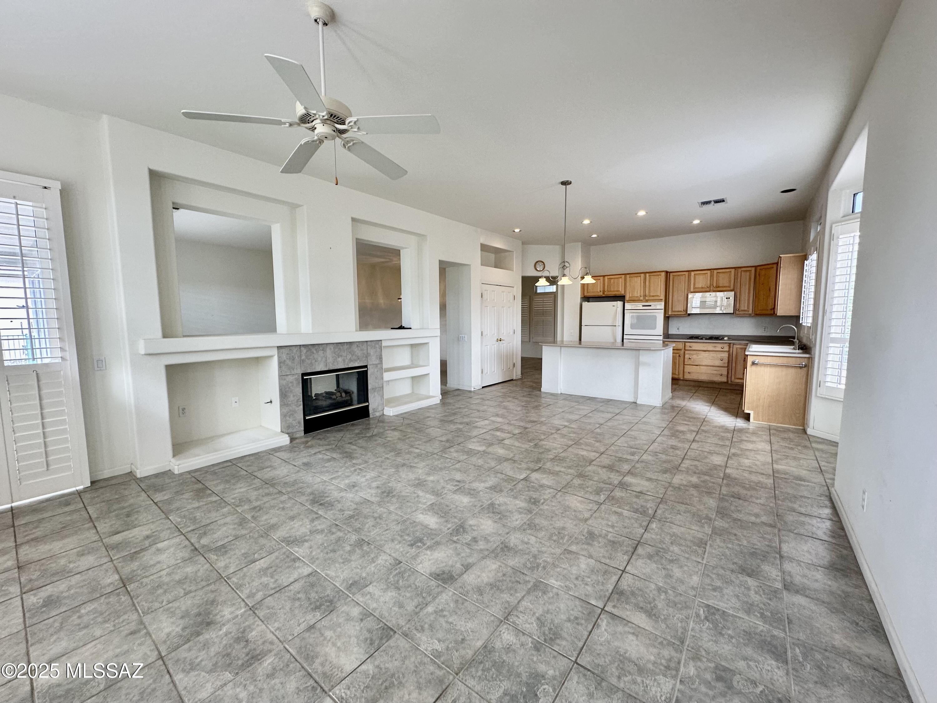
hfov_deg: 102.1
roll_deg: +0.5
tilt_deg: -4.5
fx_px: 379
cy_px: 352
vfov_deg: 85.7
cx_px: 468
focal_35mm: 14
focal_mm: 2.22
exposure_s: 1/120
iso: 125
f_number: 2.2
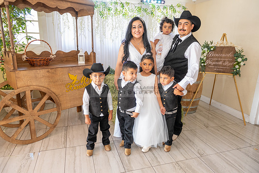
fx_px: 173
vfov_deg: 53.2
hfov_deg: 73.7
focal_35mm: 24
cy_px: 86
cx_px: 130
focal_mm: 24
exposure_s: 1/200
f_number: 3.5
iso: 800
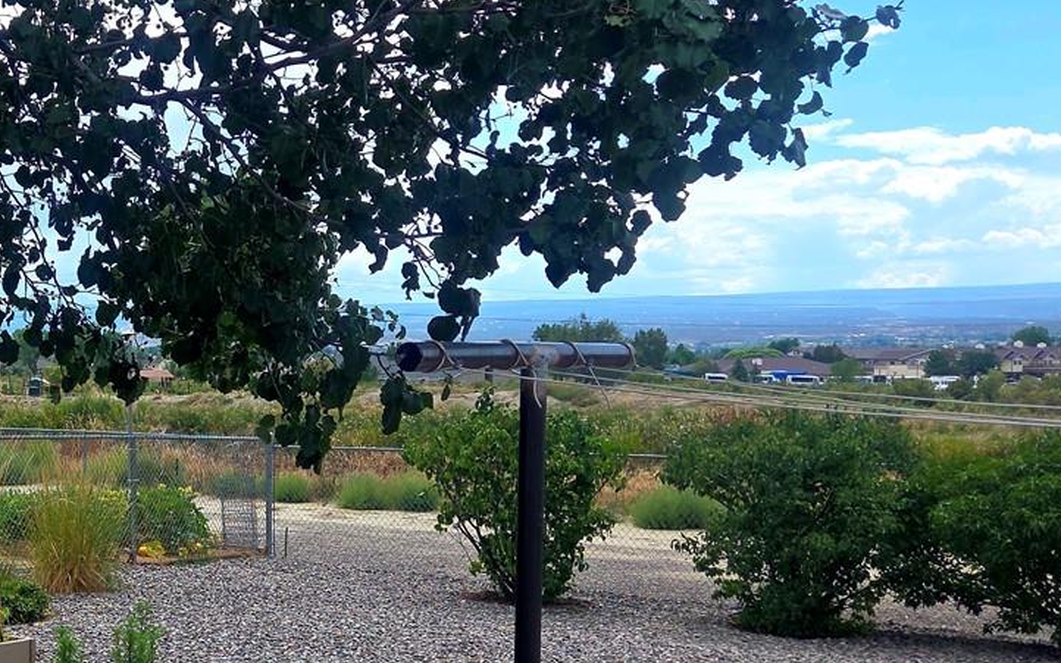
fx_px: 1561
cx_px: 37
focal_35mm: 54
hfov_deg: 34.6
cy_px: 479
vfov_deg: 23.8
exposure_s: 1/1111
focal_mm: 5.4
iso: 25
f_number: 1.8
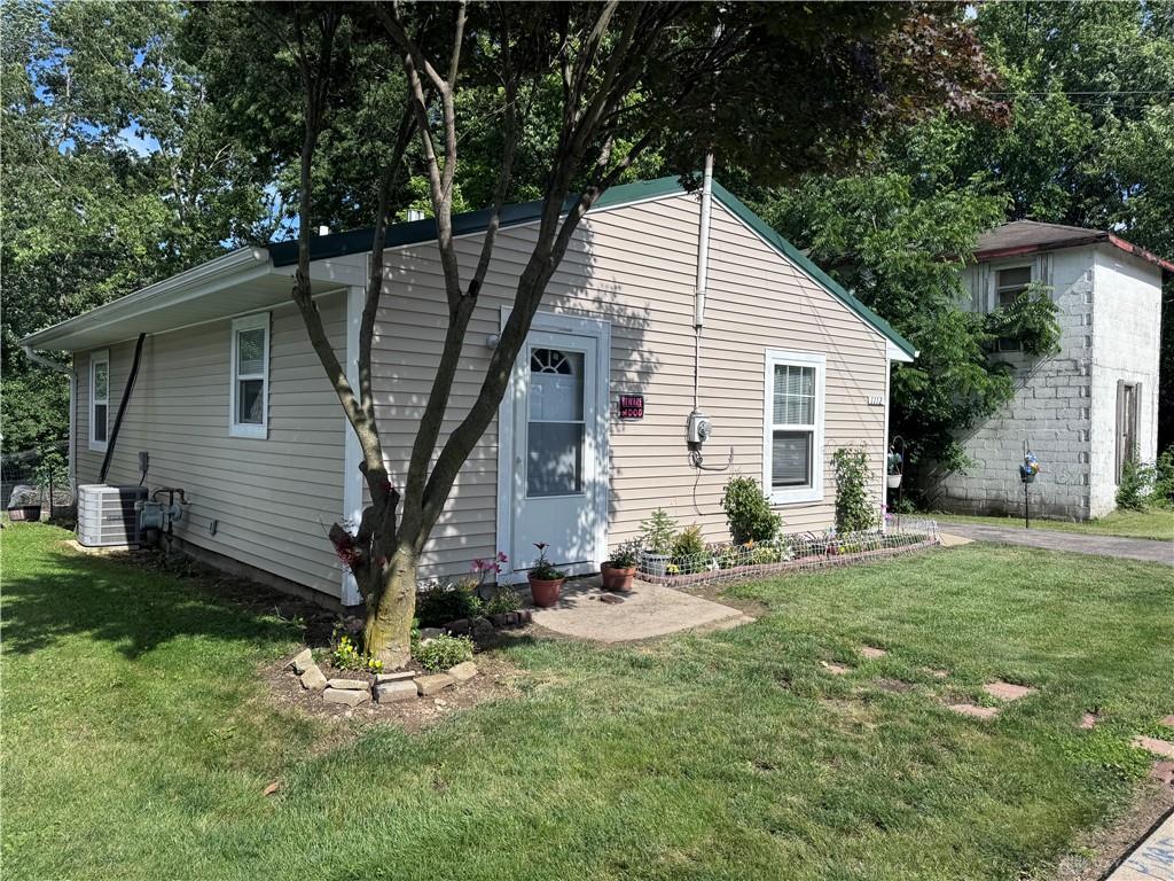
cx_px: 587
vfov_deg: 56.8
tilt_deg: -0.9
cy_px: 440
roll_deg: -1.5
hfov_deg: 71.6
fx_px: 814
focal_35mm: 24
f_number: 1.78
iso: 80
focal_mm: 6.76
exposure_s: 1/5348
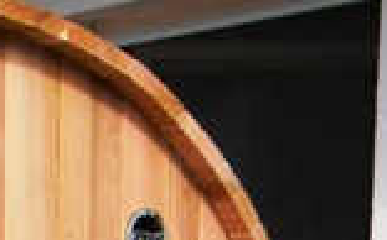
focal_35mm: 157
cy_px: 534
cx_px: -154
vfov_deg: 7.8
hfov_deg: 12.8
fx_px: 1653
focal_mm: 6.4
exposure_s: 1/678
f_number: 3.7
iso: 80
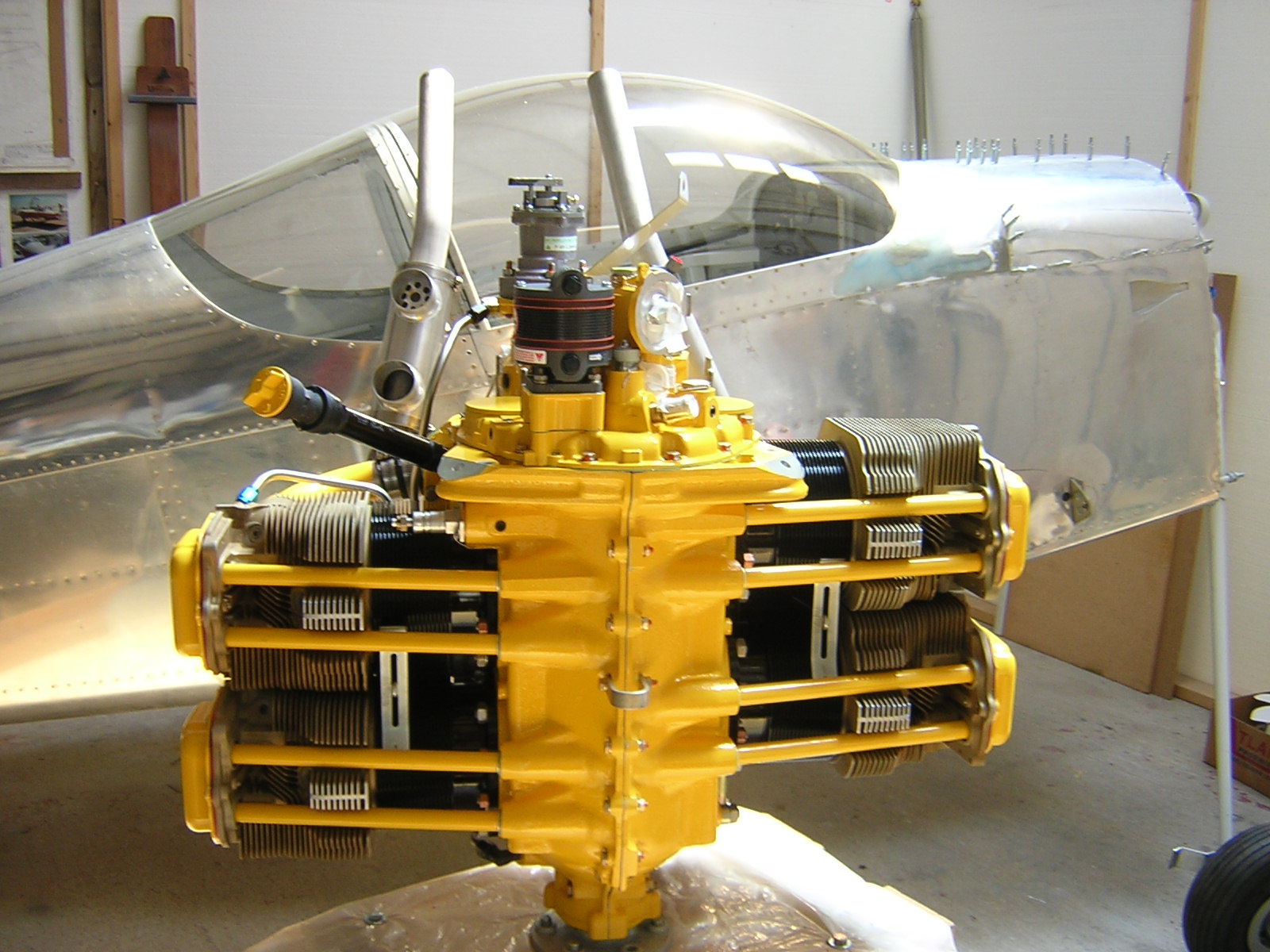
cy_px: 476
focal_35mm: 36
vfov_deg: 39.7
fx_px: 1321
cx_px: 635
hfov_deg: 51.4
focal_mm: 4.7
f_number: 2.6
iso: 100
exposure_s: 1/32.7
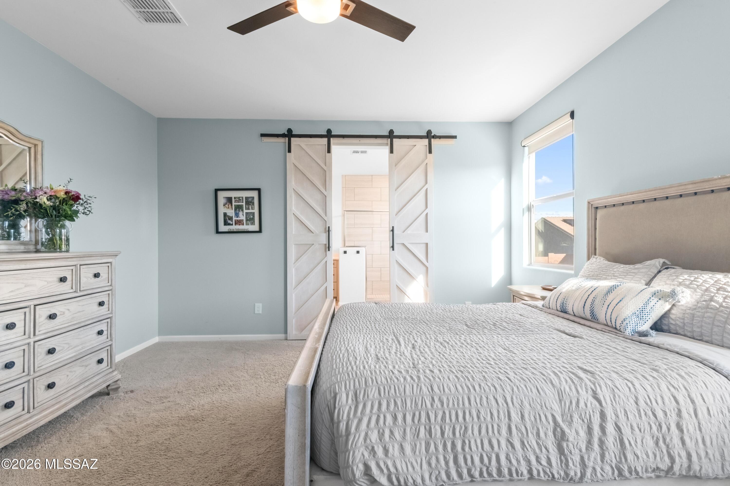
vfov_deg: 73.7
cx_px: 365
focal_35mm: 16
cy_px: 243
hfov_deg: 96.8
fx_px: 324
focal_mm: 16
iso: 800
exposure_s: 1/2.5
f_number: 22
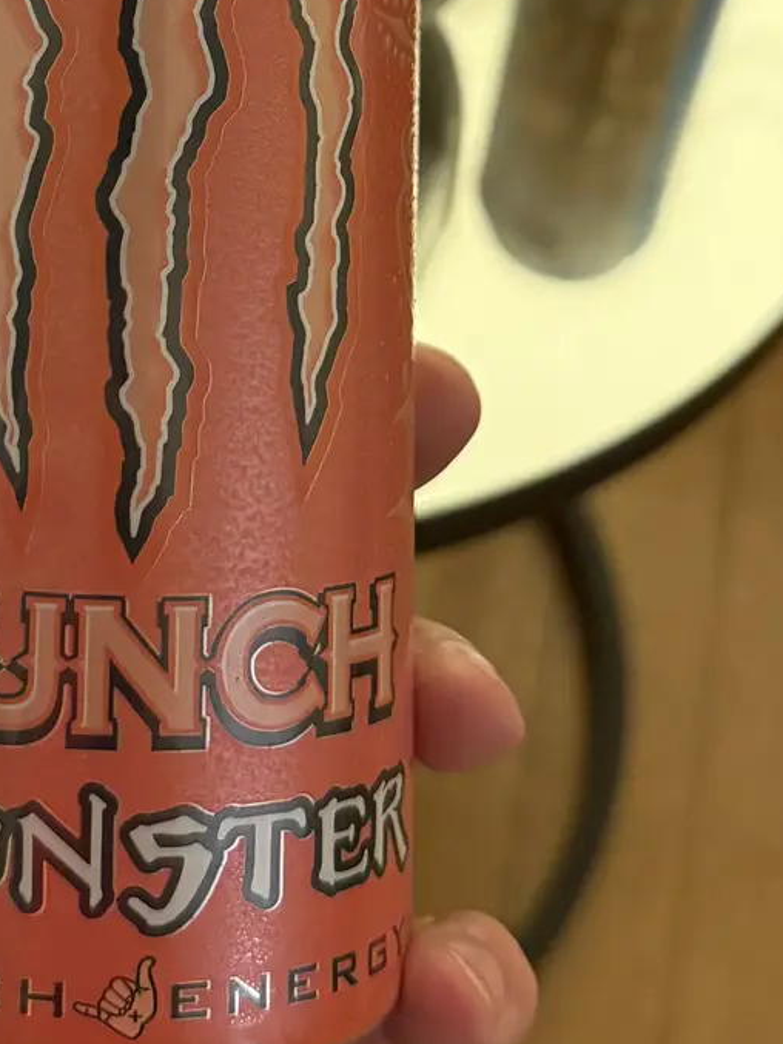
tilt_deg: -45.4
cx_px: 188
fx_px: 2052
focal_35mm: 68
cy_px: 14
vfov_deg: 27.1
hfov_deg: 21.4
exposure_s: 1/33
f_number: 1.78
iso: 1000
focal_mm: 6.76
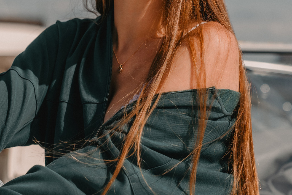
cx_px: 33
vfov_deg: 9.3
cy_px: 21
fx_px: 1192
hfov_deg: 13.8
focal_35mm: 147
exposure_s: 1/2000
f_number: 2.8
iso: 100
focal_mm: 70
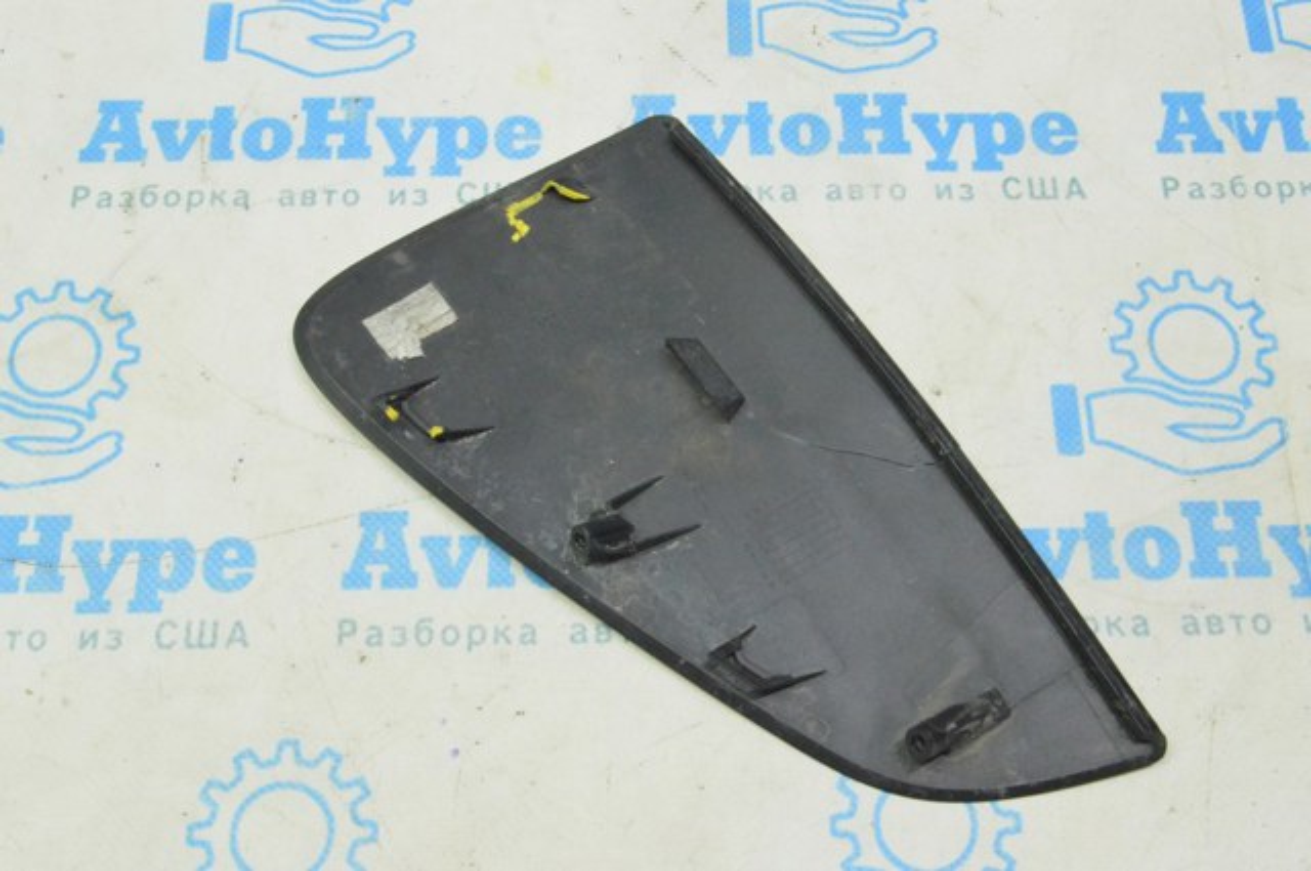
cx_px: 656
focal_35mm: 46
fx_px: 1691
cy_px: 436
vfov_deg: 28.9
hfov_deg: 42.4
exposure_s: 1/20
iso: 6400
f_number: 20
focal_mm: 31
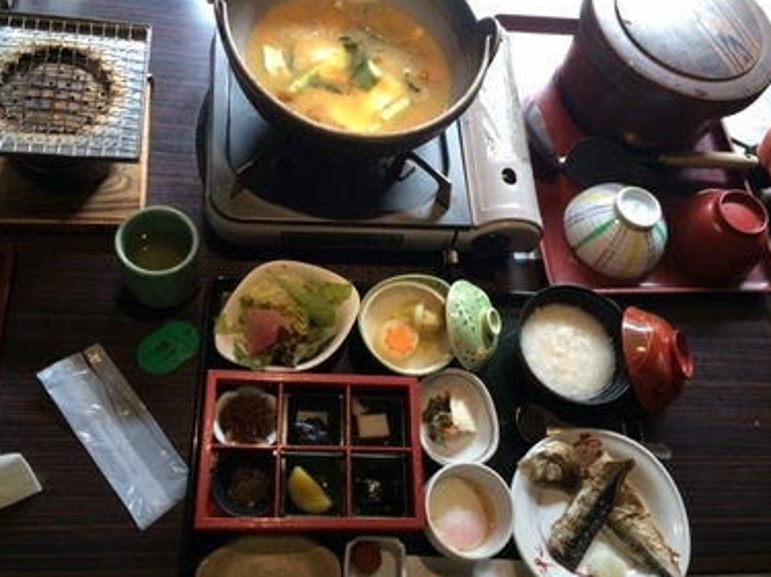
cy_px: 279
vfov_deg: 44.1
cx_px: 366
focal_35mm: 32
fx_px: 713
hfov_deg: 56.8
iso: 80
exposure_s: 1/30
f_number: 2.2
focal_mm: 4.12
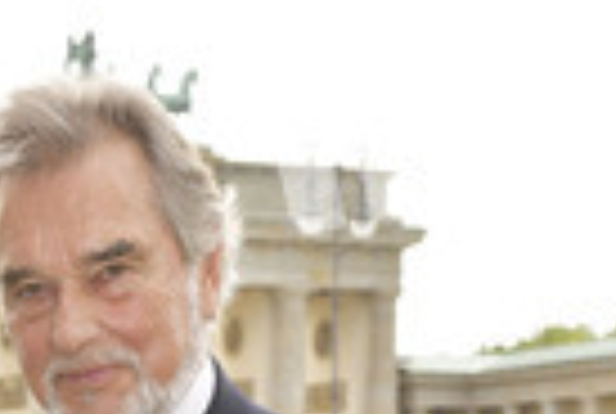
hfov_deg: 15.5
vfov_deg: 9.8
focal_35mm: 131
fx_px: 2246
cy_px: 801
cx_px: 90
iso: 400
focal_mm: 45
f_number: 8
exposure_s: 1/100
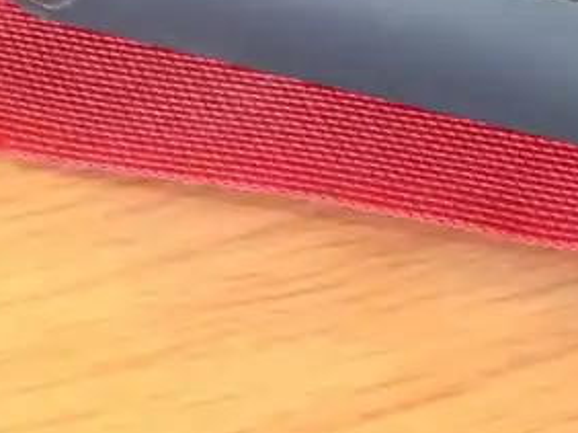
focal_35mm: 124
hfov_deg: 14.9
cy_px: -150
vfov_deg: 11.6
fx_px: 2069
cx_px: 838
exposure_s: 1/15
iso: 160
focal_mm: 4.28
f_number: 2.4
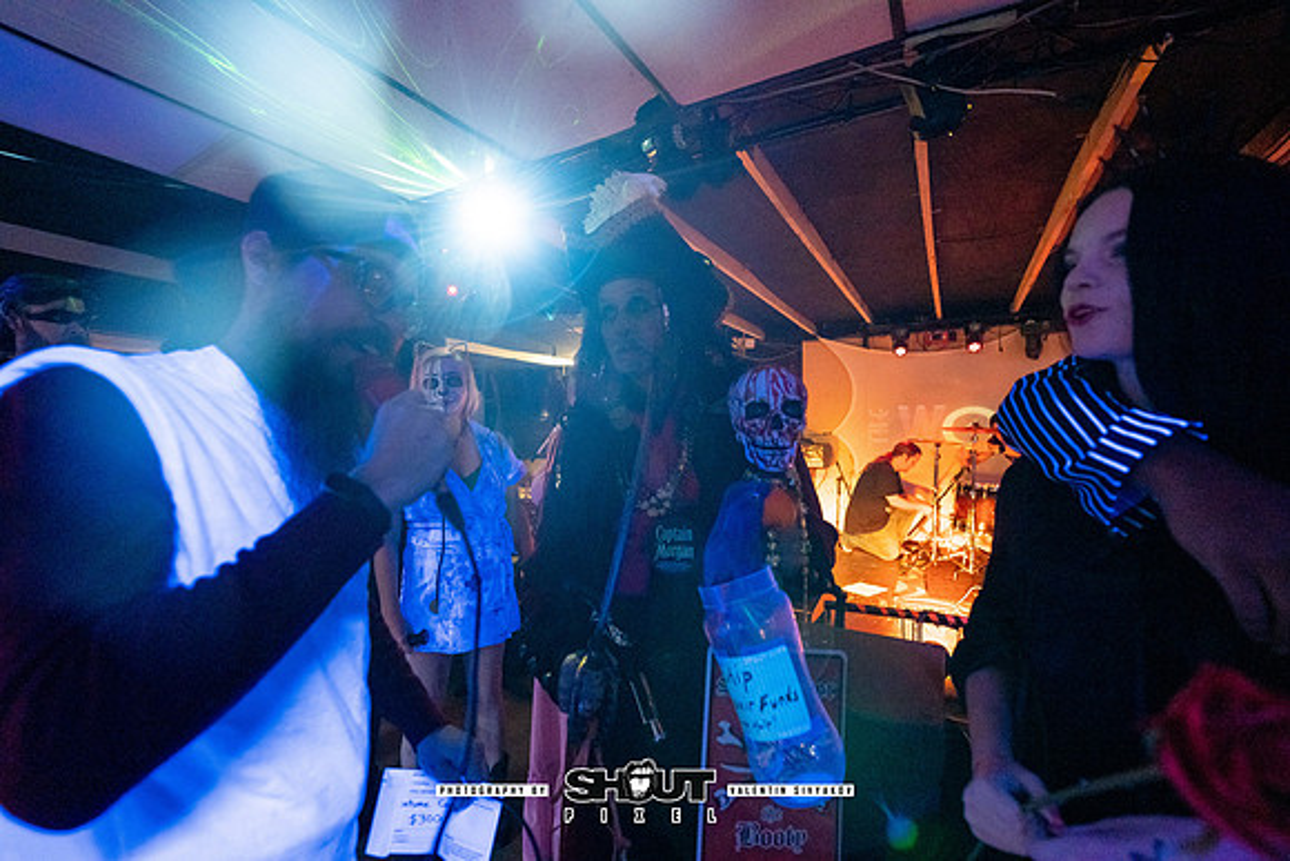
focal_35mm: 14
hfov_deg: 104.2
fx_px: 502
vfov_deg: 81.2
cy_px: 430
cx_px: 645
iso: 3200
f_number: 2.8
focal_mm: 14
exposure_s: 1/160
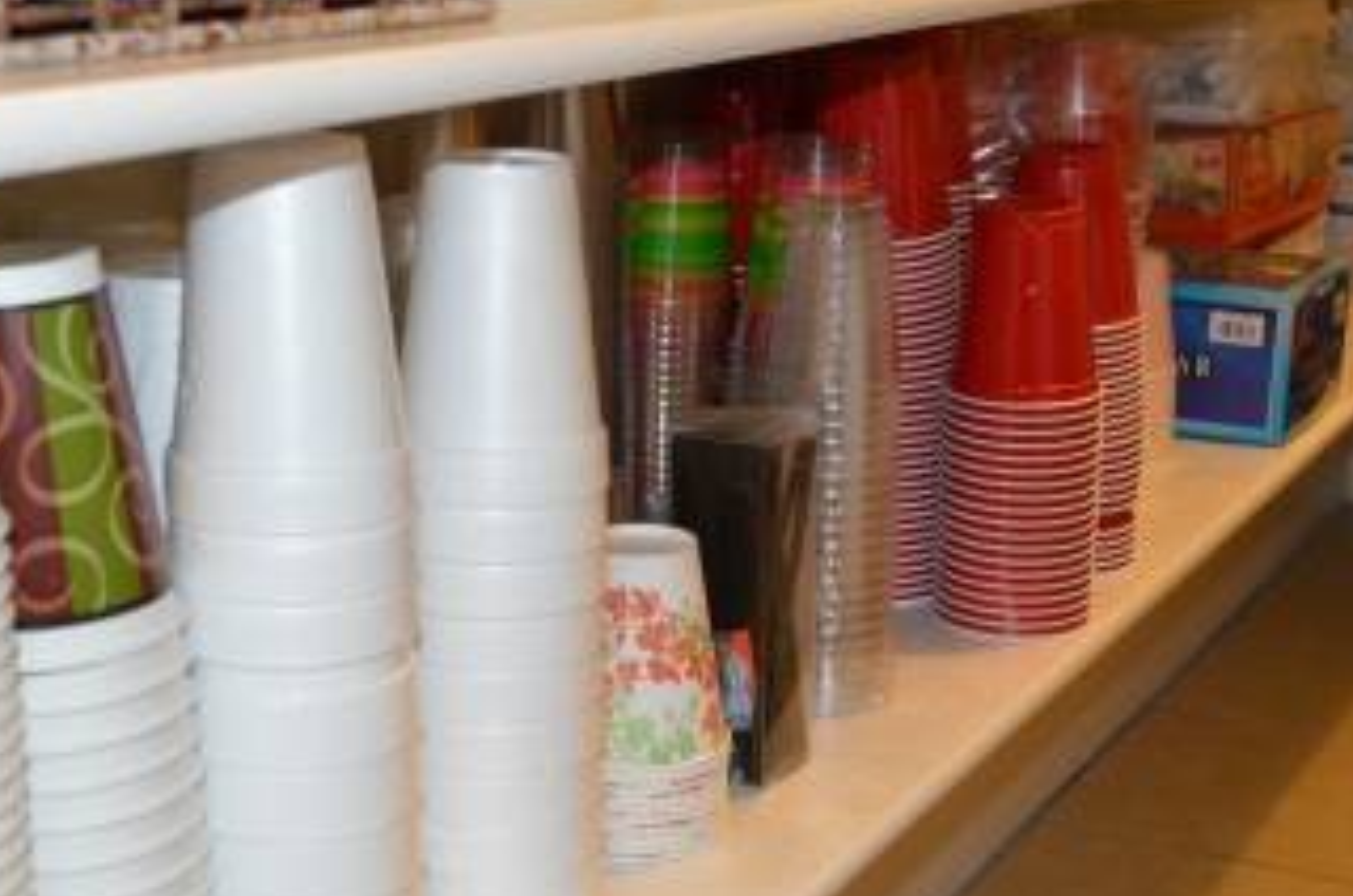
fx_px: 2288
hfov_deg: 32.9
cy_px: 473
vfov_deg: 22.2
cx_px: 655
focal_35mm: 61
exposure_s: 1/60
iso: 1800
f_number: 4.2
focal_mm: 26
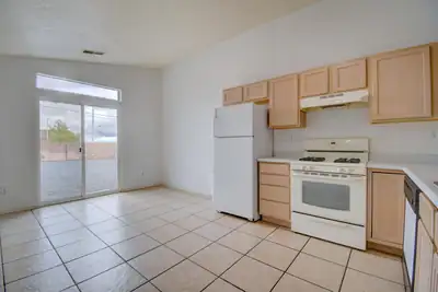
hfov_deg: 100.4
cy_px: 146
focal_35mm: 15
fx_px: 183
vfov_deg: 77.4
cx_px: 219
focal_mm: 10
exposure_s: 1/80
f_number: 4.5
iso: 100
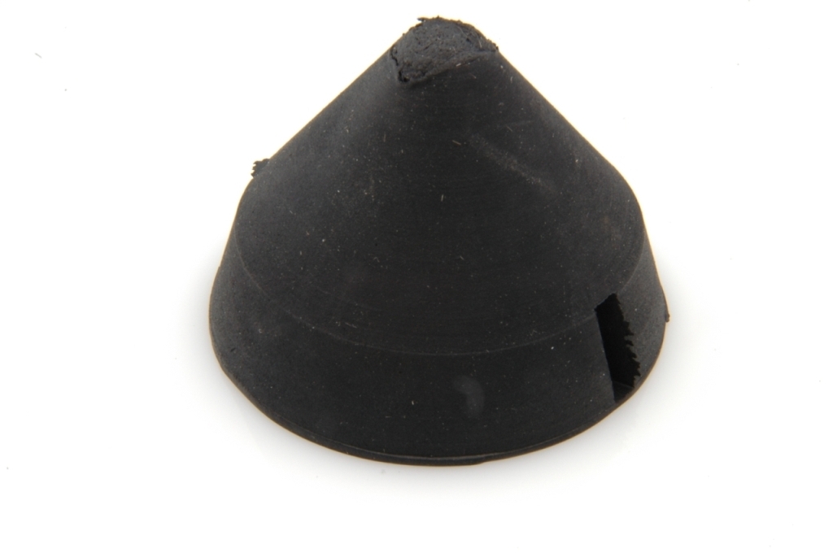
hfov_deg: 19.5
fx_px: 2426
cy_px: 276
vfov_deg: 13.0
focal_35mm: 105
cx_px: 416
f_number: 29
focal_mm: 70
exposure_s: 1/1.3
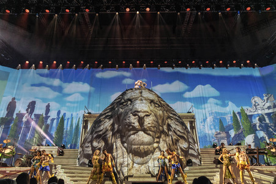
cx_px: 138
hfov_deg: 73.8
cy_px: 92
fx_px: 184
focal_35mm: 24
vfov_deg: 53.1
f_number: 3.5
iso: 2000
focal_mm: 24
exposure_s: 1/320
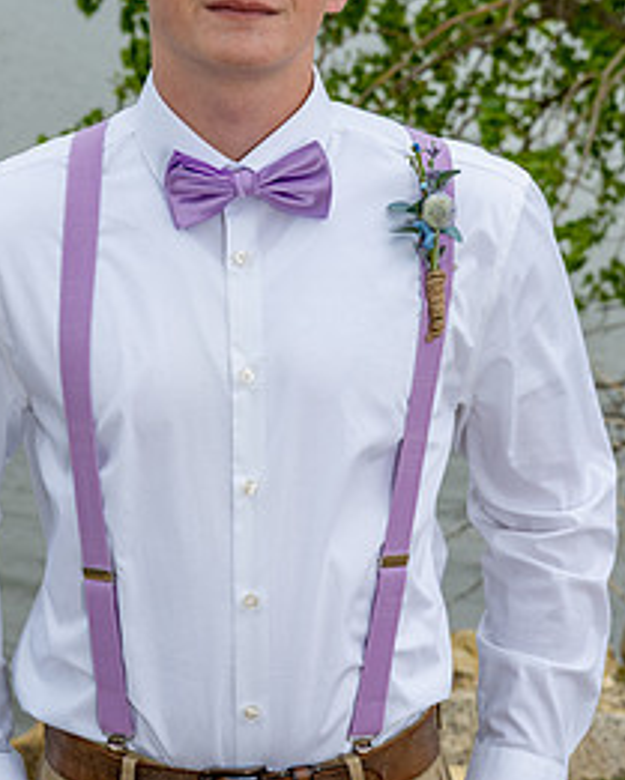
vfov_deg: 19.7
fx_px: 2242
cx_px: 239
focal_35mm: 97
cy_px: 278
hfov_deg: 15.9
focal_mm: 60
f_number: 8
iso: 100
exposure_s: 1/250
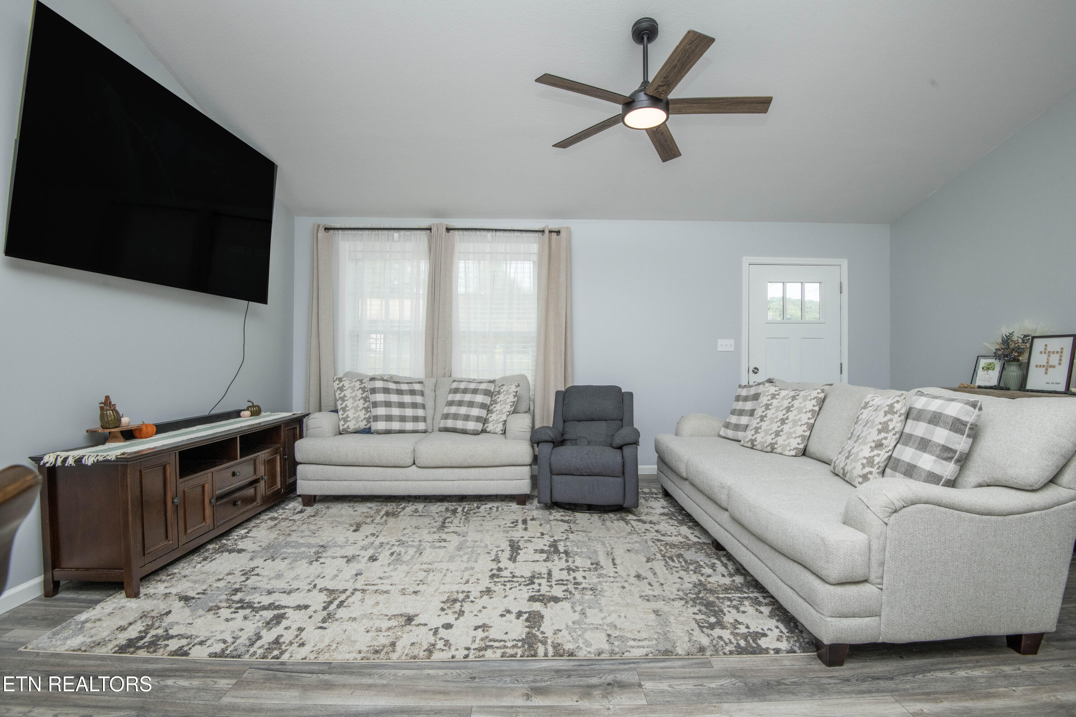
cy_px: 358
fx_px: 478
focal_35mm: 16
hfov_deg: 96.7
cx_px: 538
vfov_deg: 73.7
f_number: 10
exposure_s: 1/250
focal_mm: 16
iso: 500
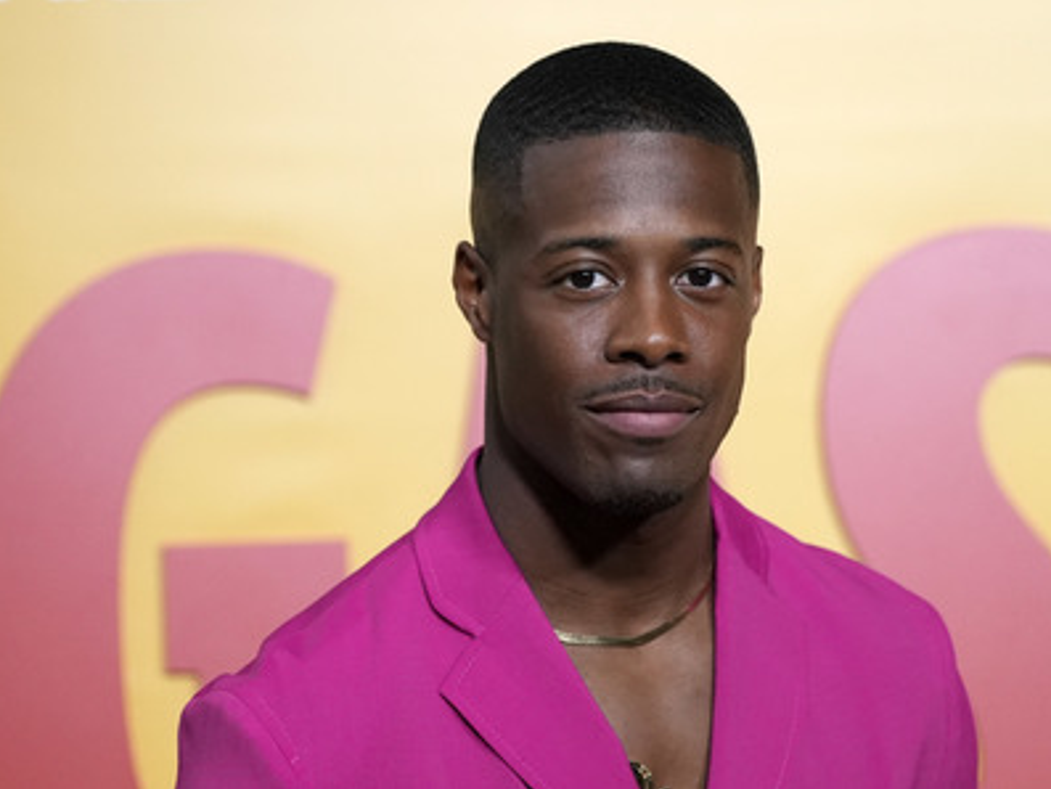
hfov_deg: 18.0
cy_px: 394
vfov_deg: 13.6
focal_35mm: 109
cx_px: 590
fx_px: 3310
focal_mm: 100
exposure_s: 1/400
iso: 6400
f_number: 4.5
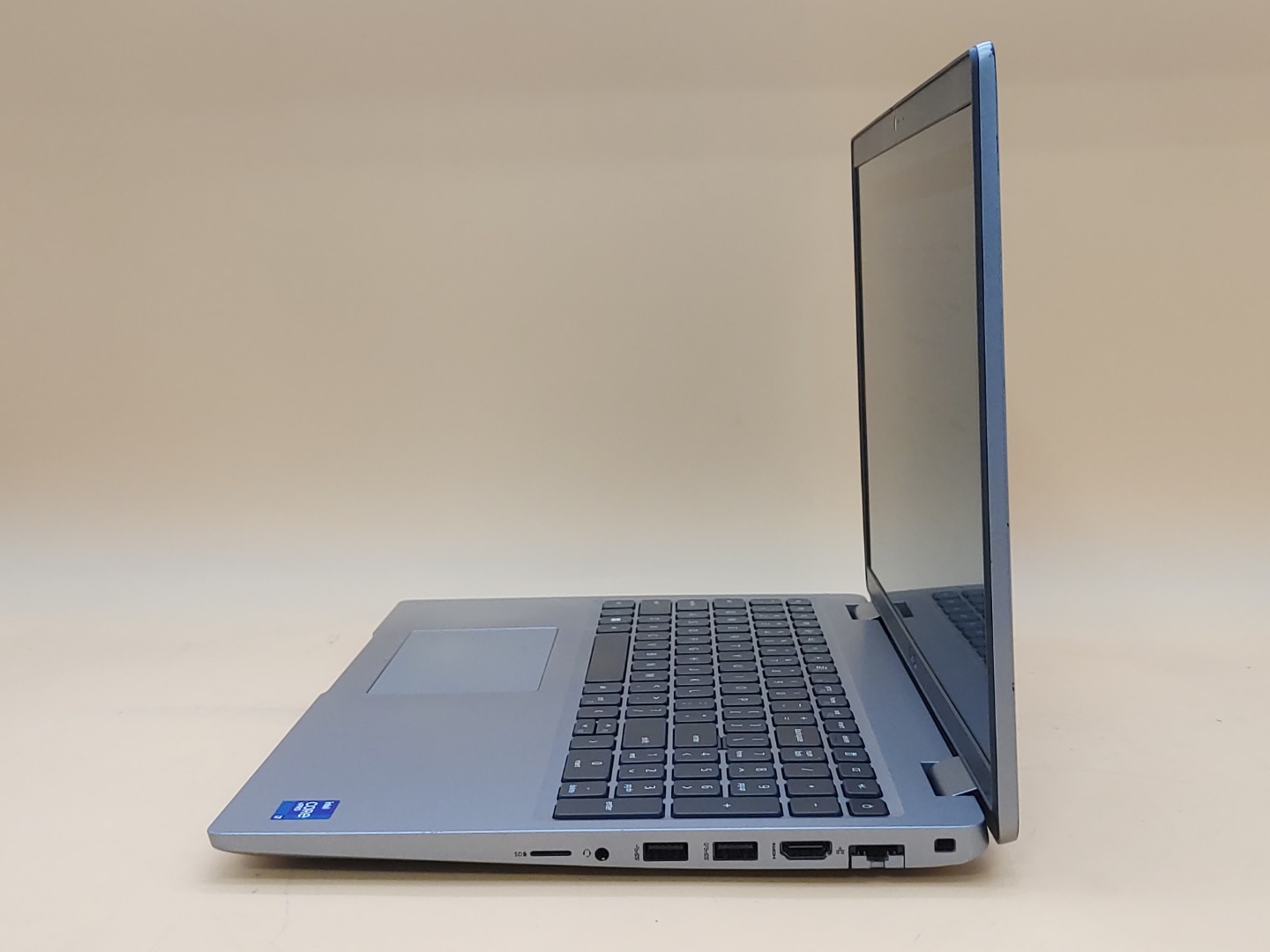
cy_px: 476
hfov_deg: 42.9
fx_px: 1614
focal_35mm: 44
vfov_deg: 32.9
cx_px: 635
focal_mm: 4.36
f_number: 1.8
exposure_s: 1/120
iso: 100
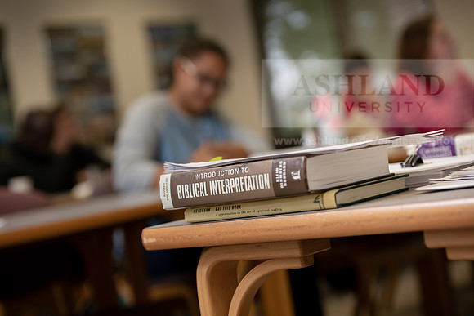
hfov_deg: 24.8
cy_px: 158
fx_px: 1080
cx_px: 237
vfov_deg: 16.7
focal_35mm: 82
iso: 1000
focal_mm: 82
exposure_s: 1/200
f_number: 3.5
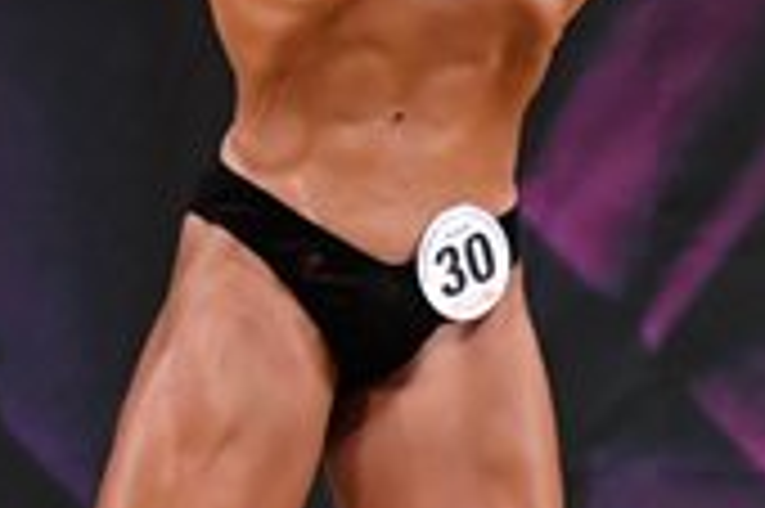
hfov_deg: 1.7
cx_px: 313
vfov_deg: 1.1
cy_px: 229
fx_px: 26197
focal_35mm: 1234
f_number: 5.6
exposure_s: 1/400
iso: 3200
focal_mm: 180
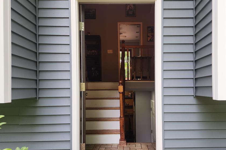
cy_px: 91
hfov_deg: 63.2
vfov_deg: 44.7
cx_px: 133
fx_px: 182
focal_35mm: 29
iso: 100
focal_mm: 6.4
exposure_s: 1/180
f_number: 1.8
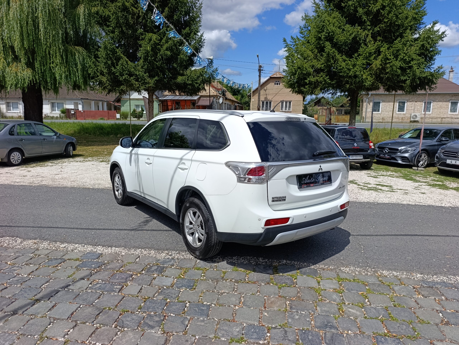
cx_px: 230
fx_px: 305
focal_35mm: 23
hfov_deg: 73.8
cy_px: 172
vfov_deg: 59.0
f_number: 1.6
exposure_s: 1/1387
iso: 50
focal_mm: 6.14
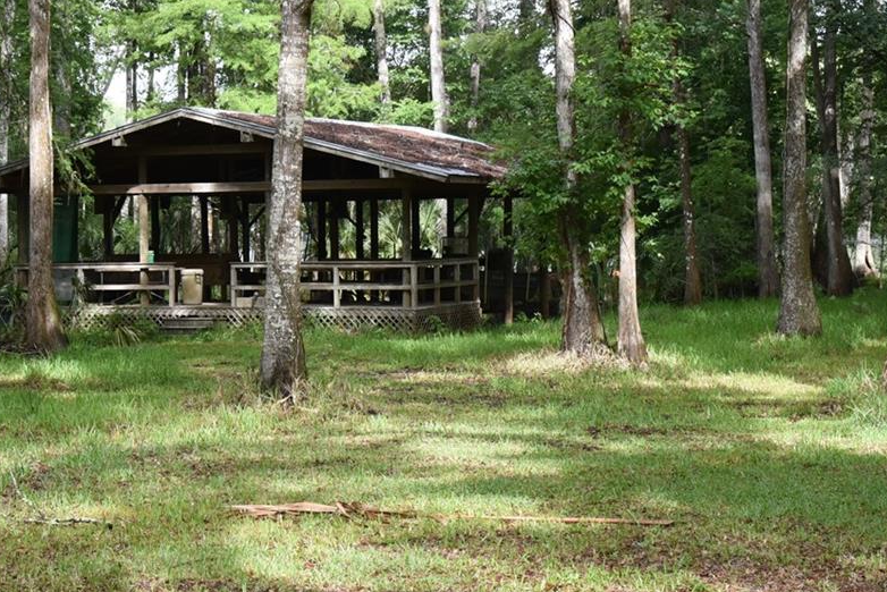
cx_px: 332
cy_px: 184
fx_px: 2218
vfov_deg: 15.2
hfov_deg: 22.6
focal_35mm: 90
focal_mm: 44
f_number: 9
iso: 1250
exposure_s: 1/320
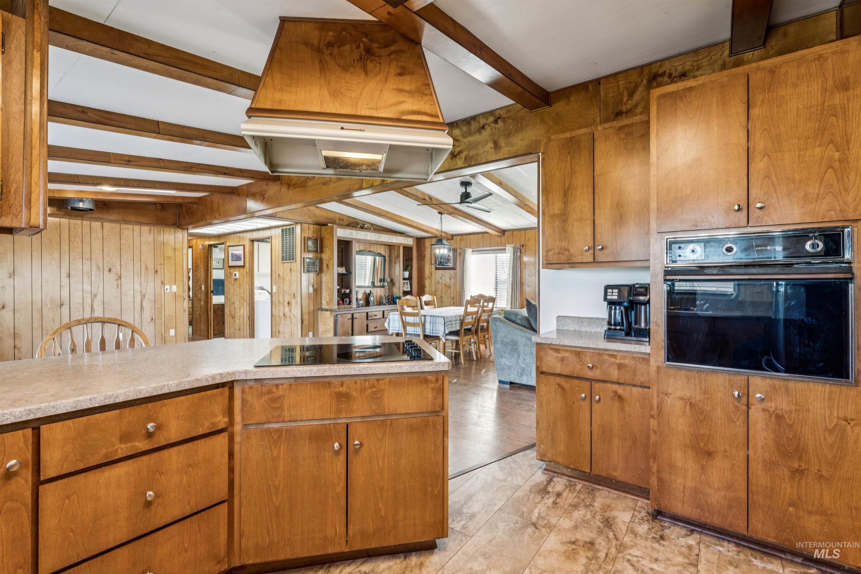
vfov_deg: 72.7
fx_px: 390
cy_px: 287
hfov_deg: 95.7
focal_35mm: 16
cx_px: 430
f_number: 13
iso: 400
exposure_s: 1/4
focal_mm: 16.3
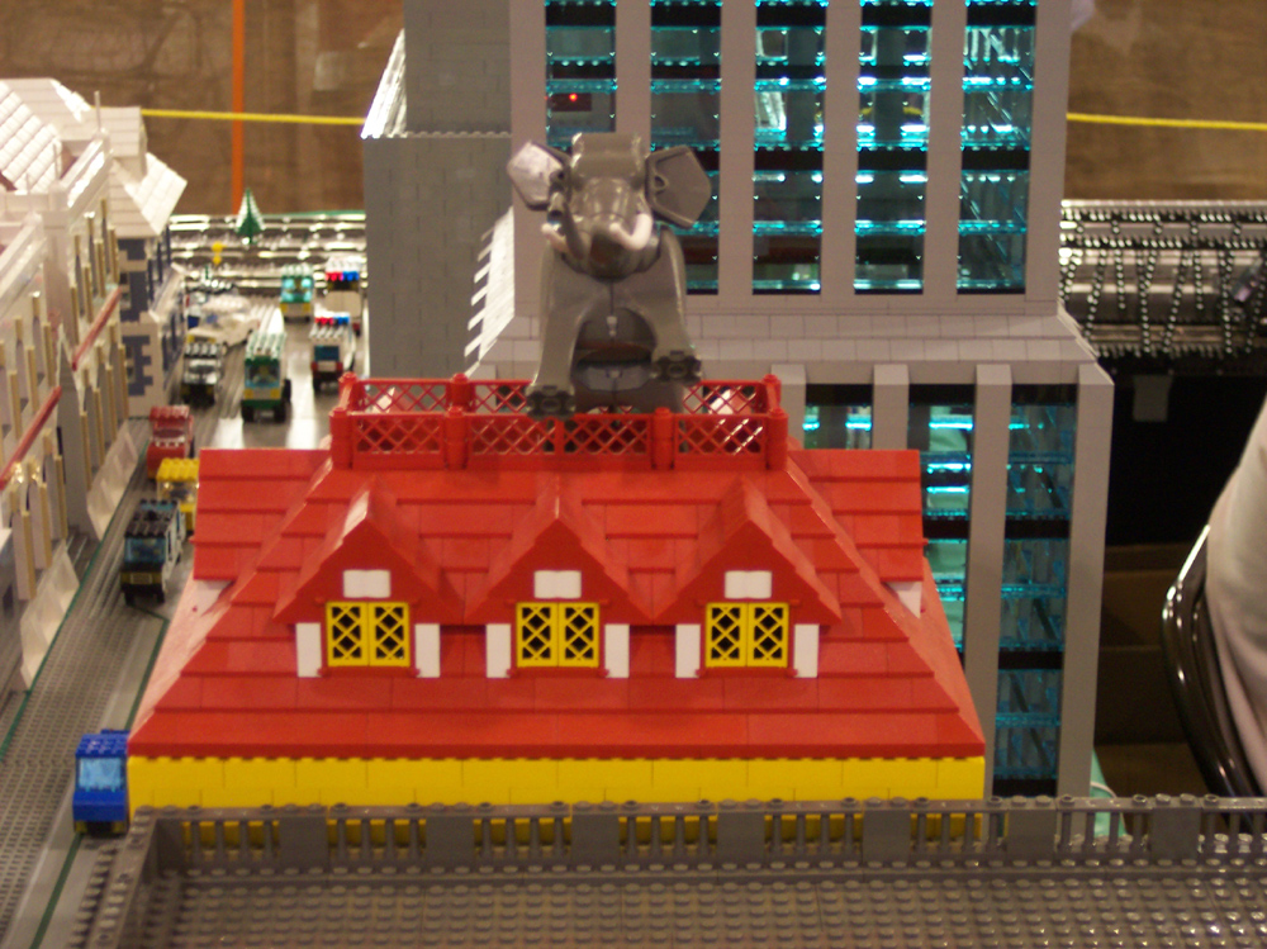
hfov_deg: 25.7
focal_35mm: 76
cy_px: 474
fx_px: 2780
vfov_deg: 19.4
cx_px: 634
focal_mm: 16
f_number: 3.8
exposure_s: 1/8
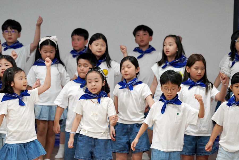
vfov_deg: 7.7
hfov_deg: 11.5
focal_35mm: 178
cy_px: 80
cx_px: 120
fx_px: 1182
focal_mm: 178
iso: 2500
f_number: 4
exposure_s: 1/200
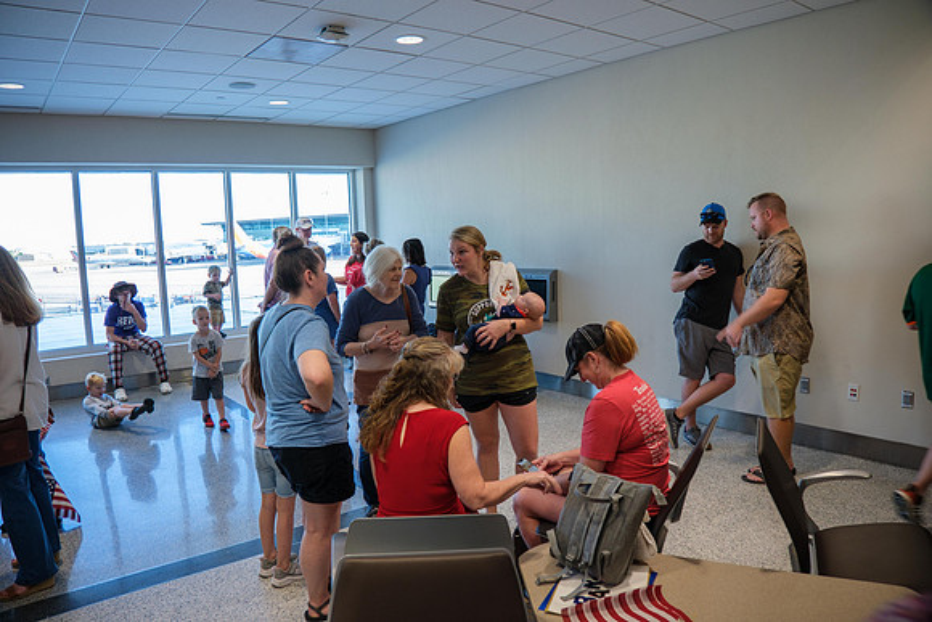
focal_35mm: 24
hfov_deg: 73.7
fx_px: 621
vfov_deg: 53.2
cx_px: 466
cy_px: 311
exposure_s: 1/40
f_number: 4
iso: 320
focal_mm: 16
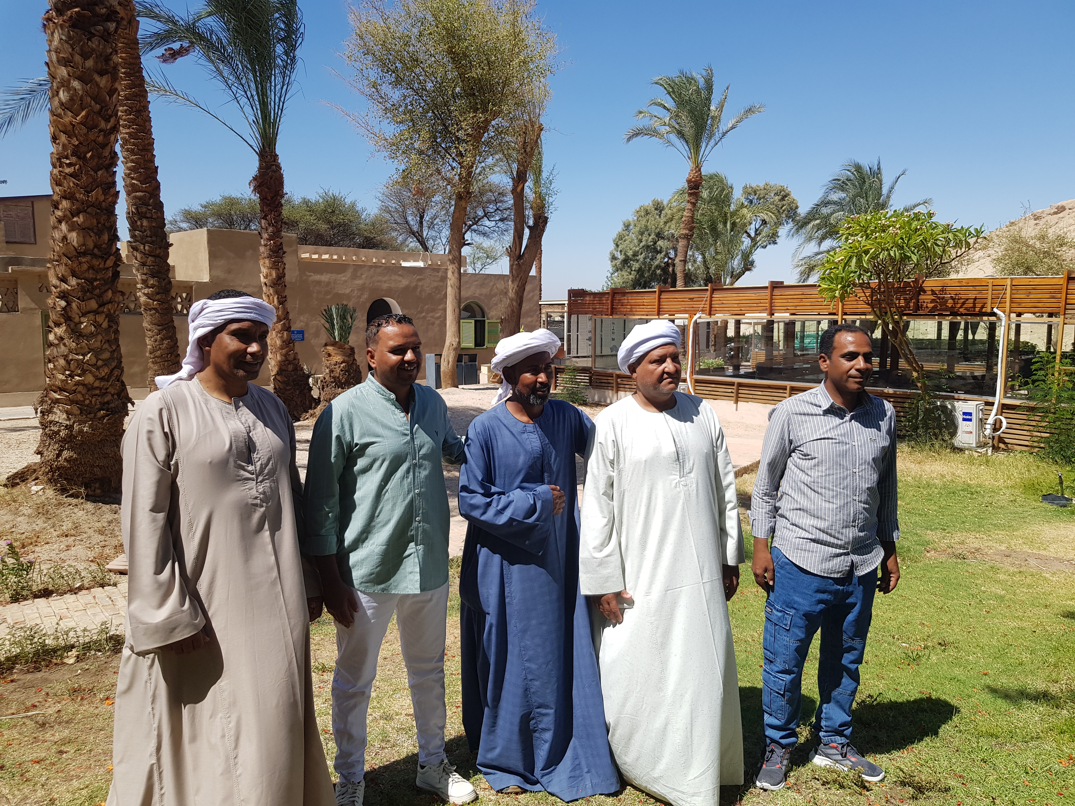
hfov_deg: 67.3
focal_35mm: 26
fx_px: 807
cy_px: 403
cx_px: 538
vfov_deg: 53.1
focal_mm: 4.3
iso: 40
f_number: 1.7
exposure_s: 1/2112
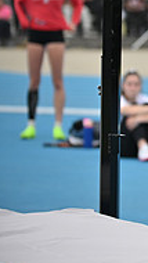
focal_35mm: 384
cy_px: 20
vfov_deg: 5.6
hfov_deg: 3.1
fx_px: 2677
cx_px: 385
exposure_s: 1/2500
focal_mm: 120
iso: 250
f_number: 3.2
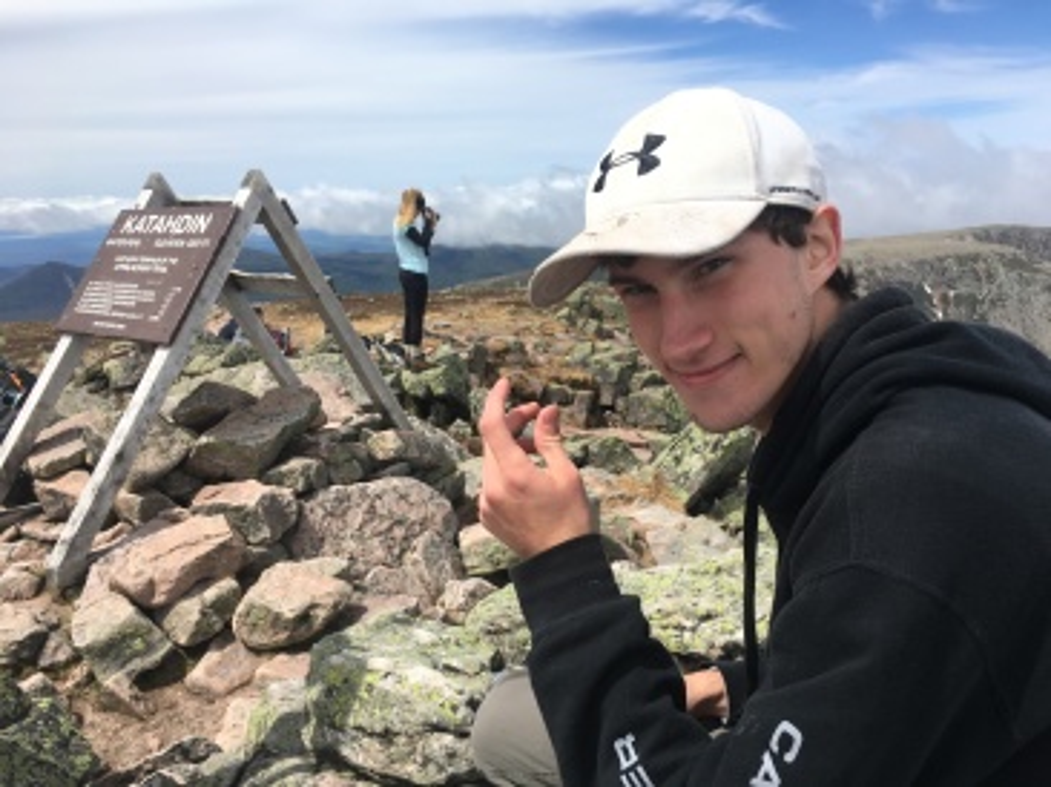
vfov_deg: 48.2
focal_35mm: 29
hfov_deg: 61.7
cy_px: 394
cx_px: 526
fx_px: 880
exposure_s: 1/1876
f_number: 2.2
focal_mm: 4.15
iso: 25
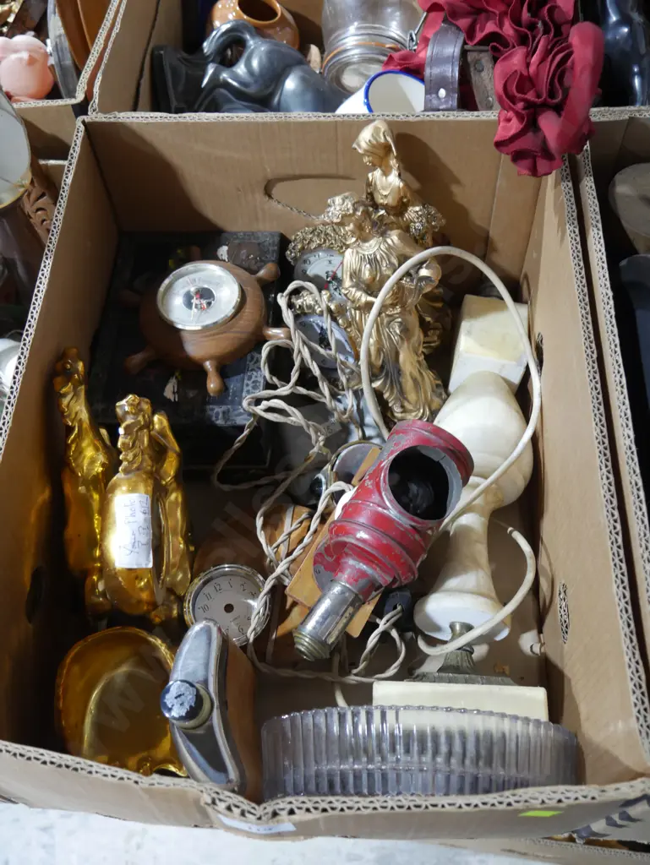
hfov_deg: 44.2
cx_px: 325
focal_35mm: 32
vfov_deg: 56.8
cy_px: 432
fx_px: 801
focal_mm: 16
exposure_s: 1/60
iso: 1600
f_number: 3.6
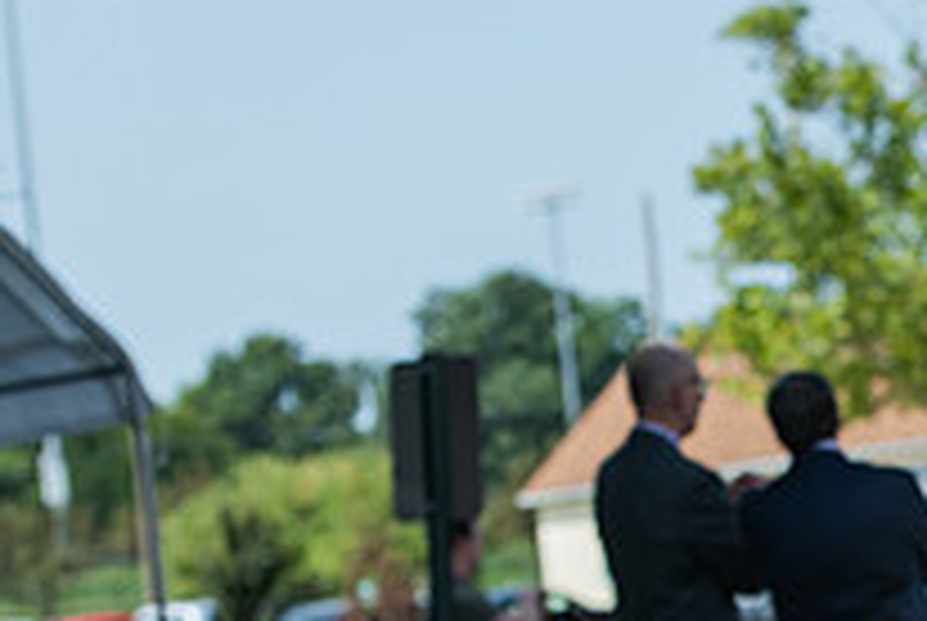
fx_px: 5080
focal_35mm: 197
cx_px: 1062
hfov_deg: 10.3
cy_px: 659
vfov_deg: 7.0
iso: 125
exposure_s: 1/640
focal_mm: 70
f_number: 5
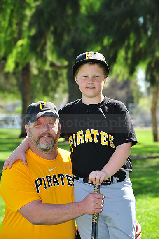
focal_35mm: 120
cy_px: 120
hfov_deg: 11.4
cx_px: 80
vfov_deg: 17.1
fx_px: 796
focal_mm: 120
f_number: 7.1
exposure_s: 1/250
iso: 200
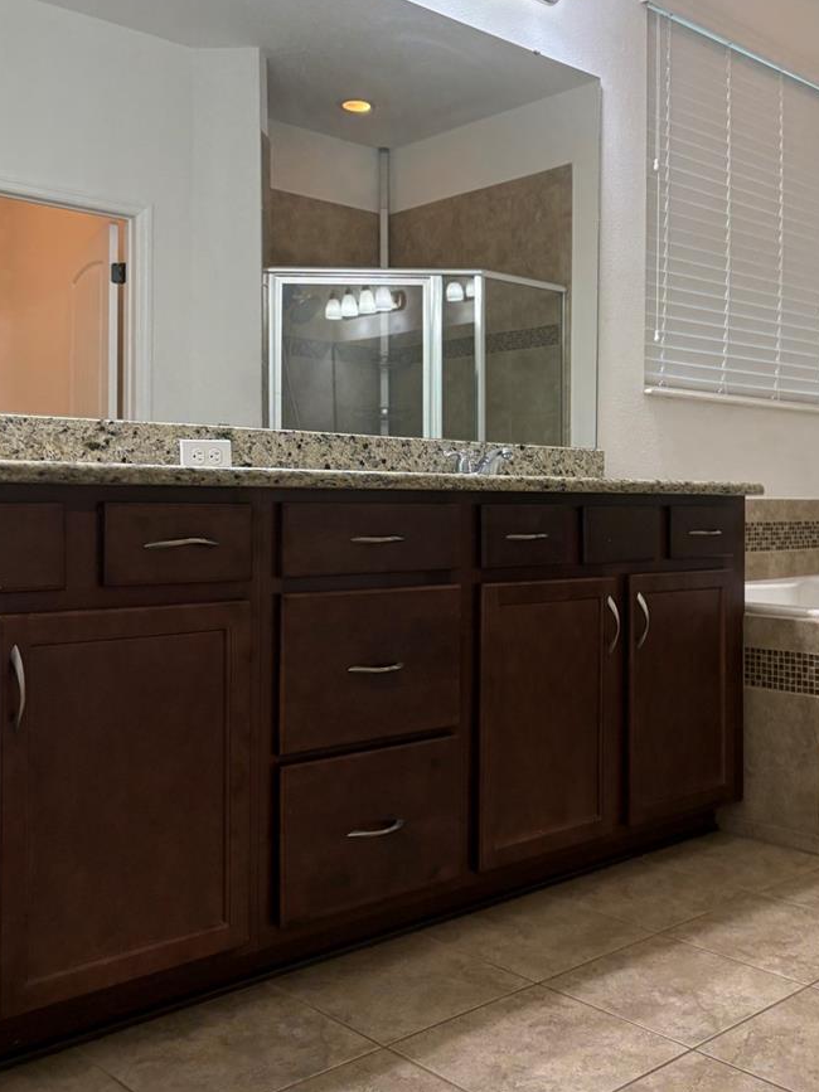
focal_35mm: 36
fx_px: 1136
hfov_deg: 39.3
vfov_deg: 51.3
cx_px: 534
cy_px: 501
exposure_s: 1/120
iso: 160
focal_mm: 5.96
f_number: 1.6
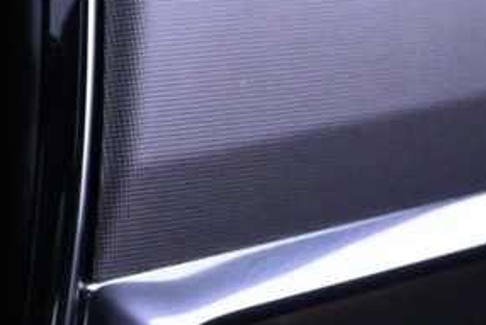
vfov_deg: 7.3
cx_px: -641
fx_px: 2526
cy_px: 281
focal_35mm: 187
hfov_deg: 9.8
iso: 3600
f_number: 4
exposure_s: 1/40
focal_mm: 22
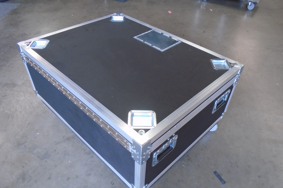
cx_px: 144
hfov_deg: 65.5
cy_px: 106
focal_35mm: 28
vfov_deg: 46.3
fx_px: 220
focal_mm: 4.6
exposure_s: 1/30
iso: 160
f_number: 3.2
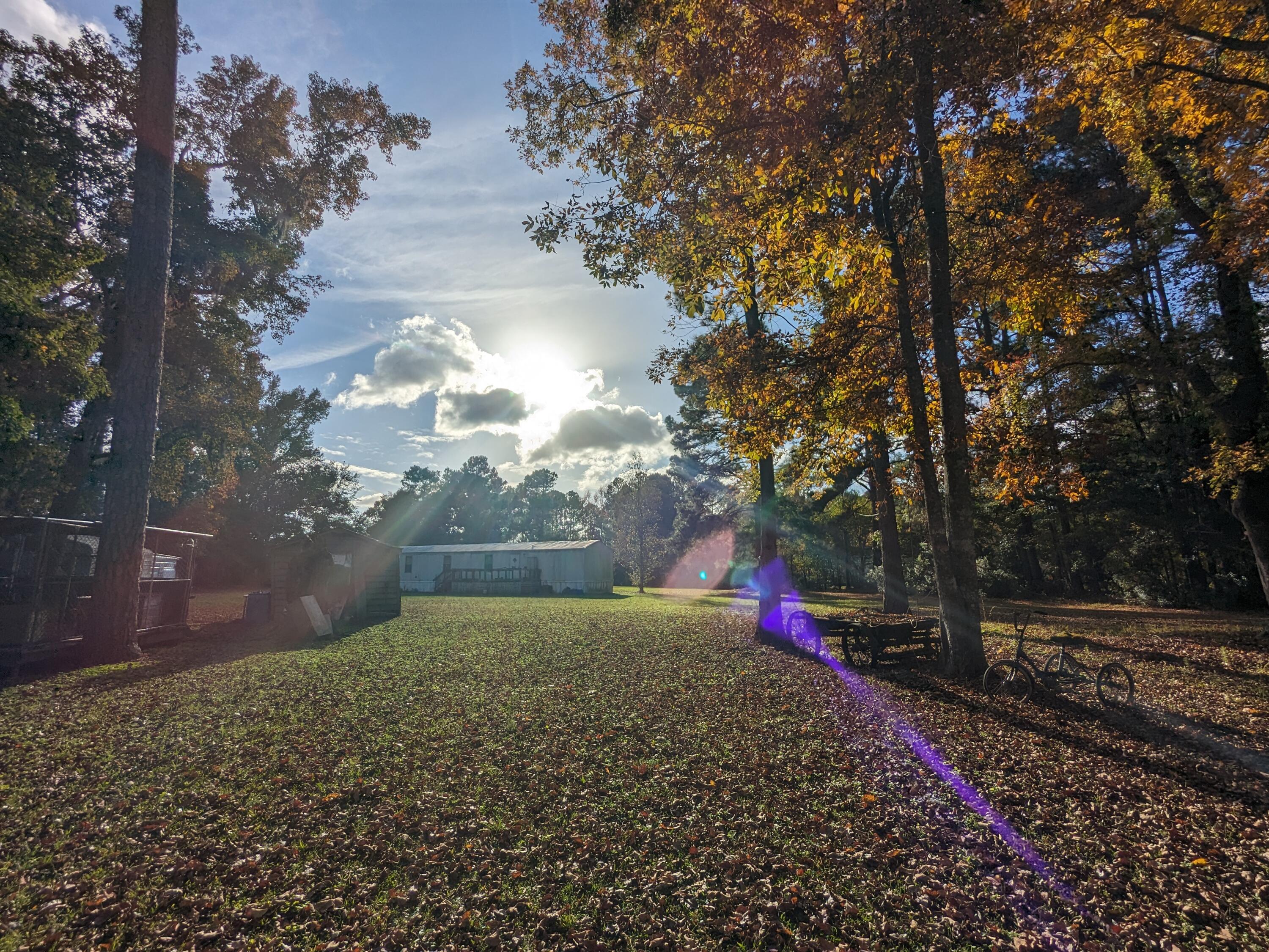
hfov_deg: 94.5
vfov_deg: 78.1
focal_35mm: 16
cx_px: 634
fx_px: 587
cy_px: 476
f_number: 2.2
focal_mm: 2.35
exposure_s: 1/7752
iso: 49
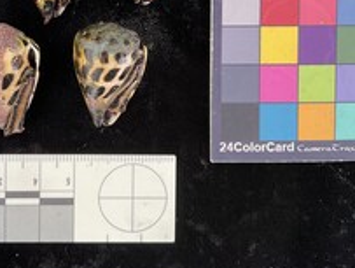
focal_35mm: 50
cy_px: 48
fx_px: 514
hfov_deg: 37.2
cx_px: 89
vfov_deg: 28.5
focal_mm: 3
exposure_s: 1/60
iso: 40
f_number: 1.8
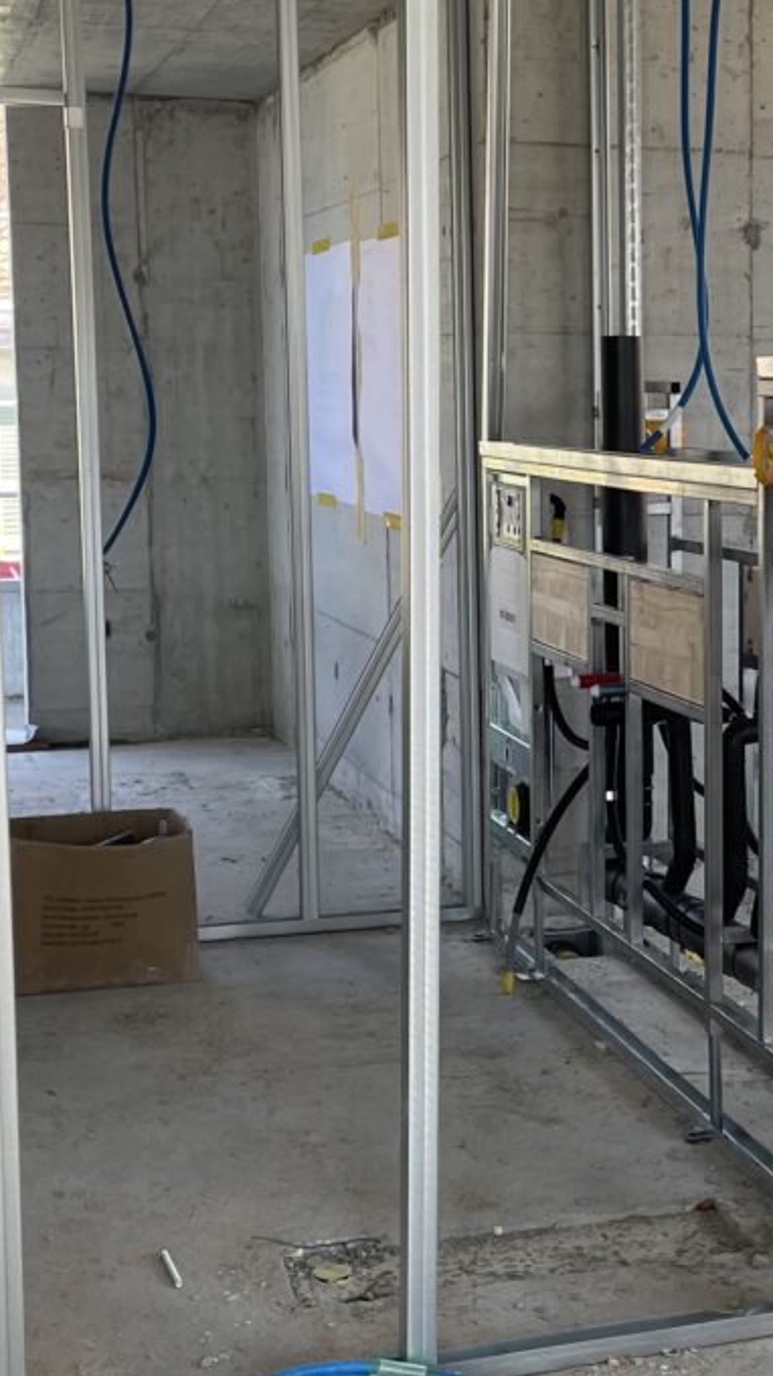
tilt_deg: -9.2
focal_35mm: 64
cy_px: 692
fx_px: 2334
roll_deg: -0.4
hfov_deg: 18.3
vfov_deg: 32.8
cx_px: 785
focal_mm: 4.2
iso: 32
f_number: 1.6
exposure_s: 1/157
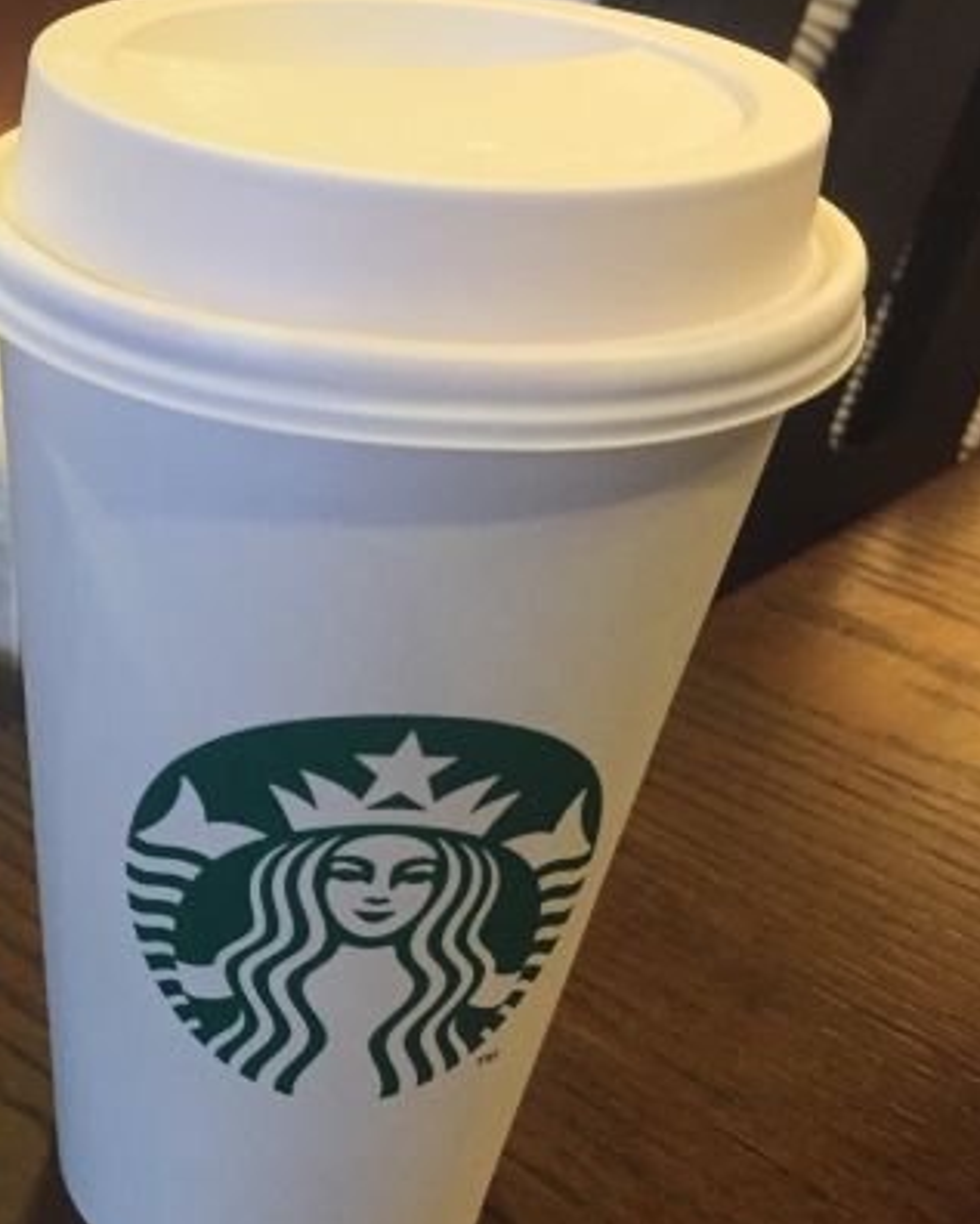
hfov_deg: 28.7
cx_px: 40
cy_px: 731
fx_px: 1812
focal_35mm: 50
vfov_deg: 37.2
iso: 250
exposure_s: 1/25
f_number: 2.2
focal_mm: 4.15
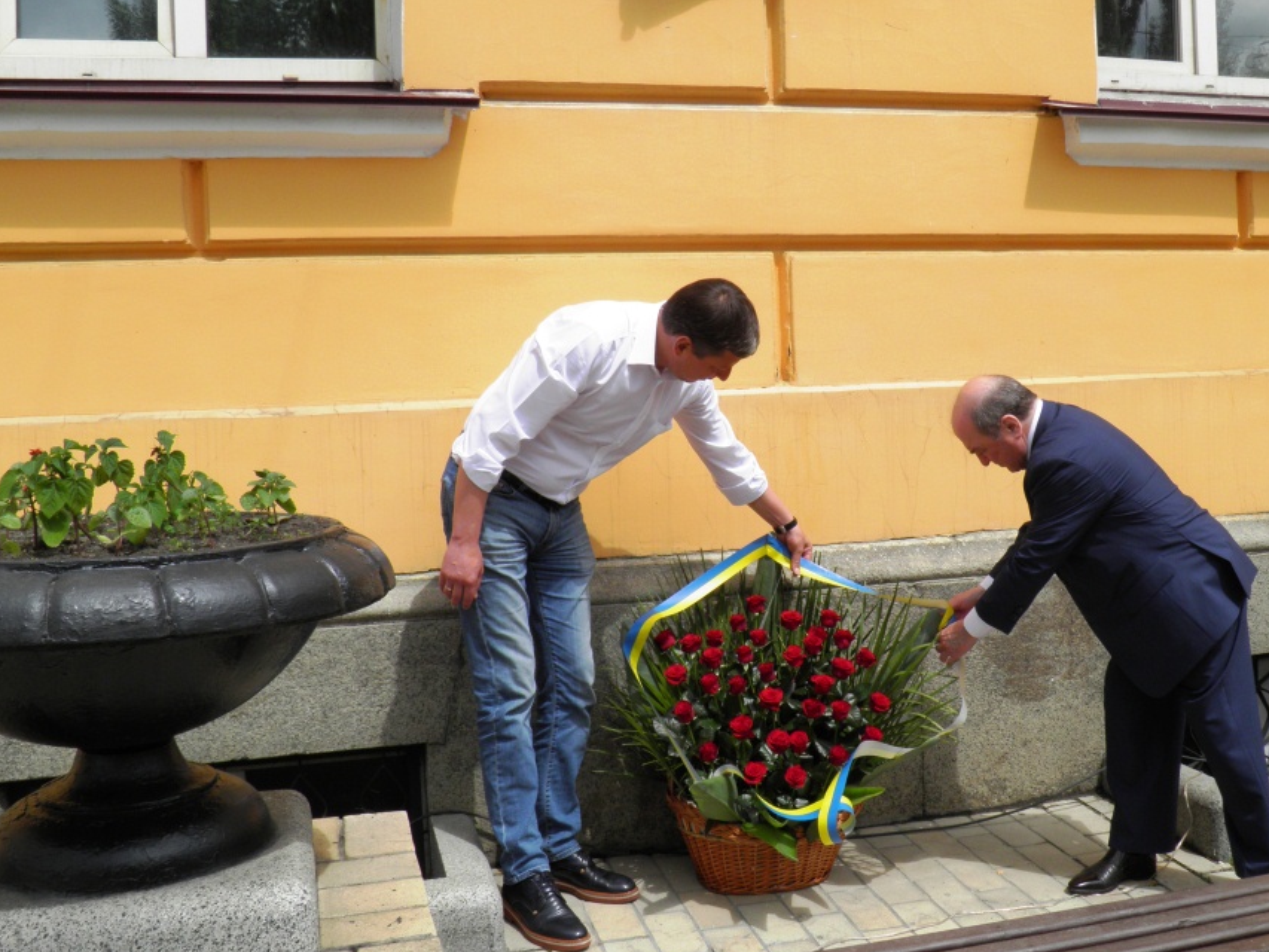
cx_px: 729
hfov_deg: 51.2
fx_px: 1320
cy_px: 422
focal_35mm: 36
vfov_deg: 39.6
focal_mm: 5.5
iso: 50
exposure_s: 1/250
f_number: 5.9
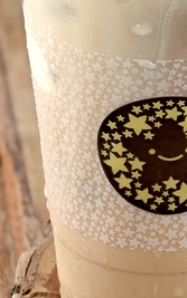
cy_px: -33
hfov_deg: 3.6
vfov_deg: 5.7
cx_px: 227
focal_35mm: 366
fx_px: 2983
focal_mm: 100
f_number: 9
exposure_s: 1/160
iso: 125
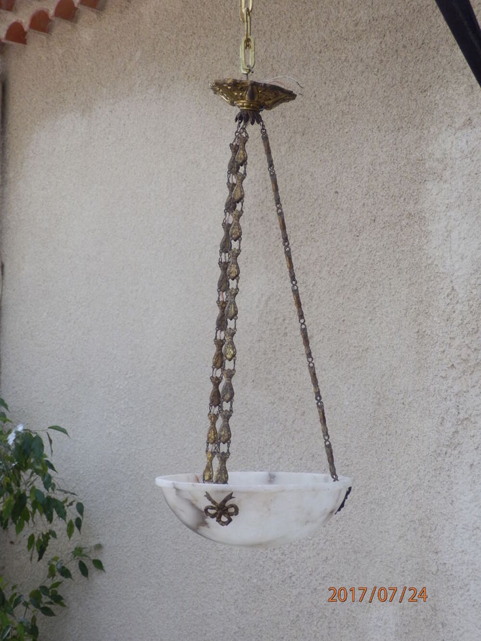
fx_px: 1167
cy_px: 320
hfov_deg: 23.3
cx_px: 240
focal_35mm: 63
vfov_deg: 30.7
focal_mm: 11.1
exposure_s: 1/60
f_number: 4.6
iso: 250
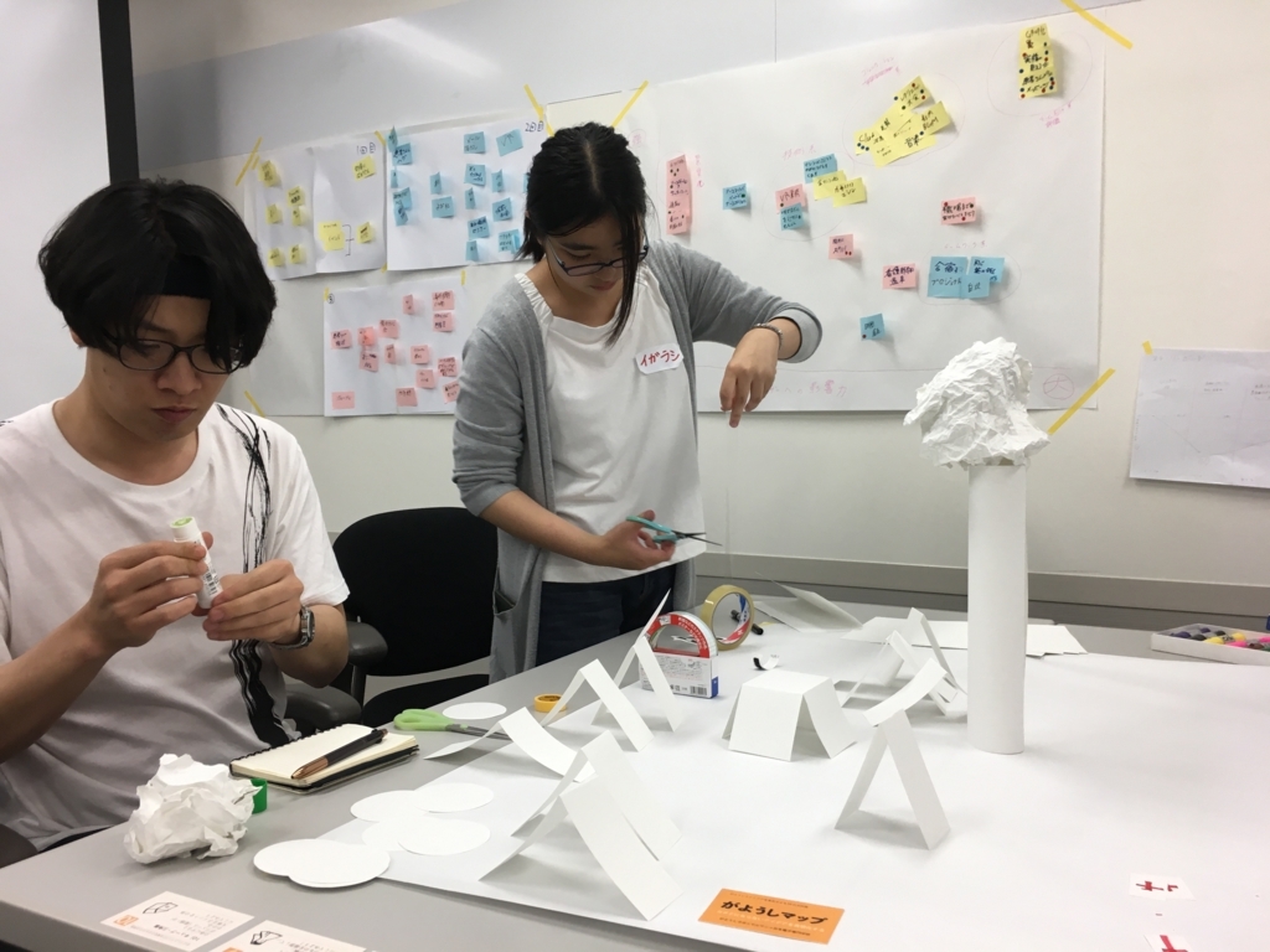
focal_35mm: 29
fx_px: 1064
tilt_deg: -2.9
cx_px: 635
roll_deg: +0.9
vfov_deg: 48.2
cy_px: 476
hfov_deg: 61.7
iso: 25
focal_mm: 4.15
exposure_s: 1/40
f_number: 2.2
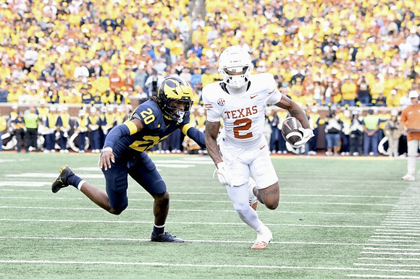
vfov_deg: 5.7
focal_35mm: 240
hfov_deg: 8.6
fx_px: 2798
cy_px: 140
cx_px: 210
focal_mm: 160
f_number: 5
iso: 1600
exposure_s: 1/1600
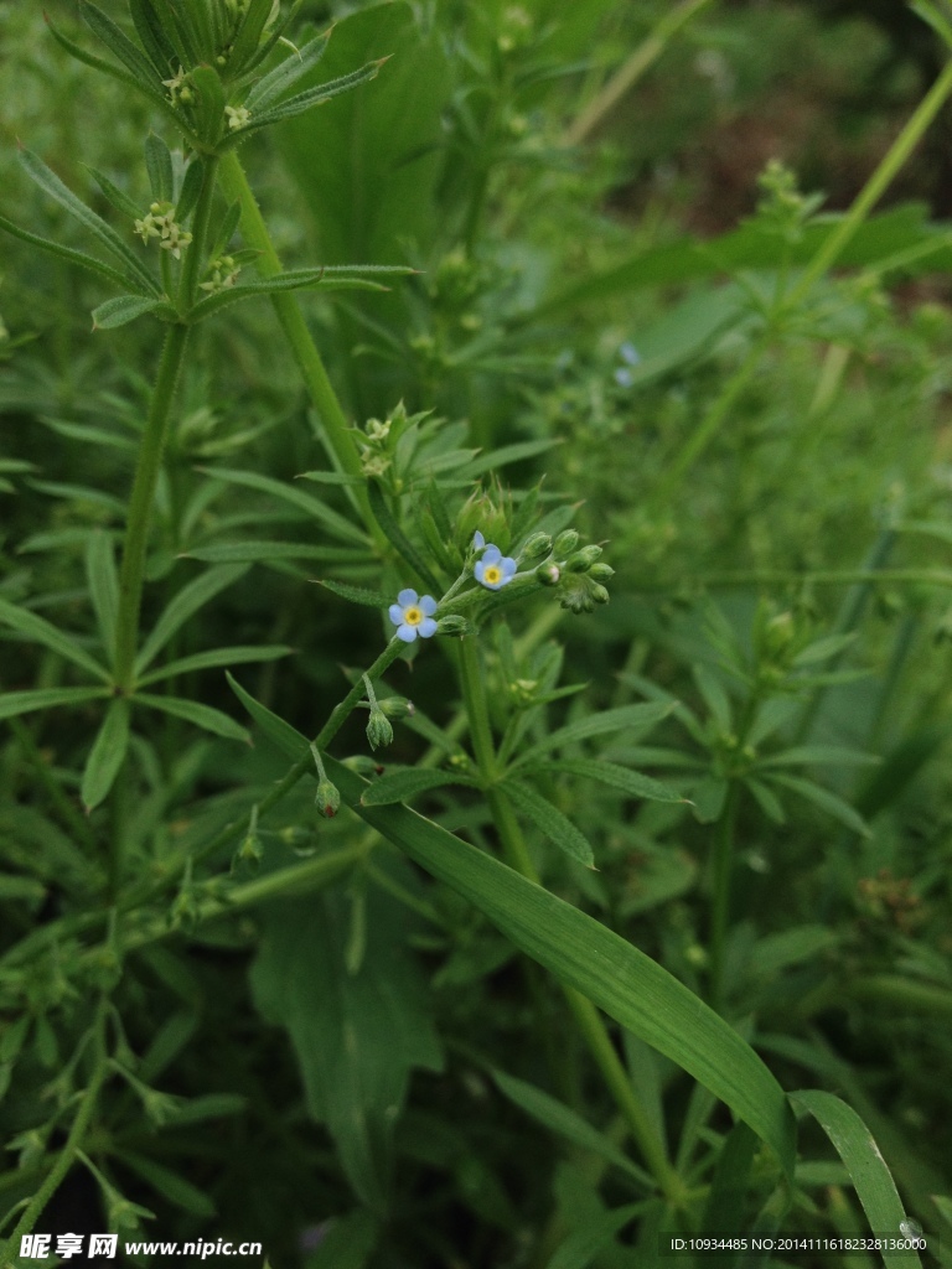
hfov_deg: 40.7
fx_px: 1283
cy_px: 634
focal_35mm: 35
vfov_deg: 52.6
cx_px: 476
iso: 50
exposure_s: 1/726
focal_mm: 4.28
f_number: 2.4
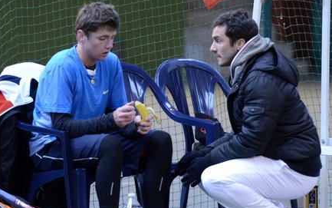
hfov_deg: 6.2
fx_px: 3059
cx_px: 162
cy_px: 107
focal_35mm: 338
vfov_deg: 3.9
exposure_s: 1/320
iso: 1800
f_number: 2.8
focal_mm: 200
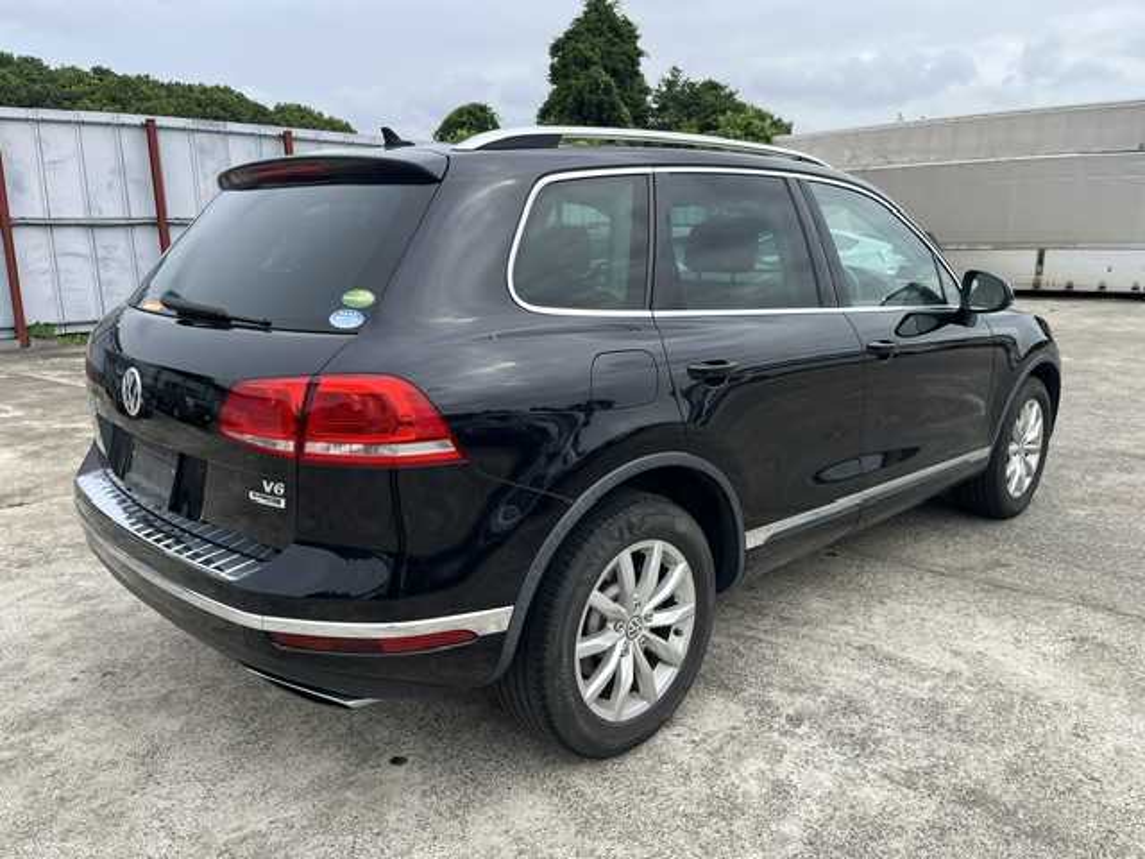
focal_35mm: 26
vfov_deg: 53.1
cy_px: 430
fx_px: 860
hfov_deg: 67.3
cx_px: 572
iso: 50
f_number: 1.6
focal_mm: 5.1
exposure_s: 1/1647
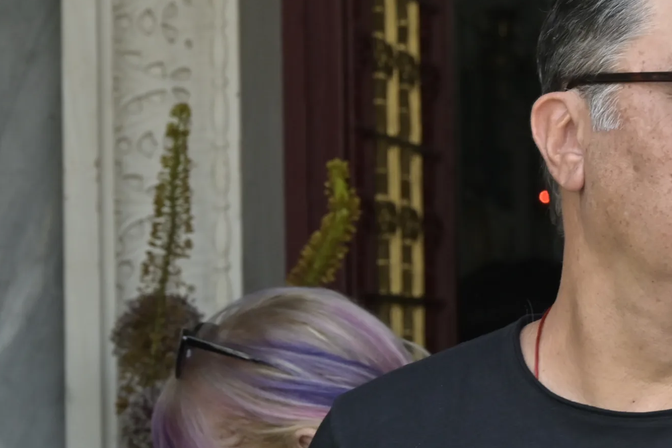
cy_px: 198
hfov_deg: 9.0
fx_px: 4255
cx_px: 646
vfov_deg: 6.0
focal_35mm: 228
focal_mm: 79
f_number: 8
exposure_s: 1/400
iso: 1000
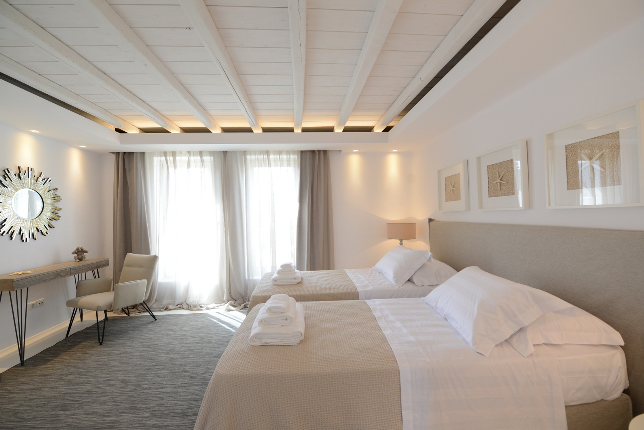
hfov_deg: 104.2
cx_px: 322
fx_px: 251
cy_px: 215
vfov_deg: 81.3
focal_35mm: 14
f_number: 5
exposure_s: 1/100
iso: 400
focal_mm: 14
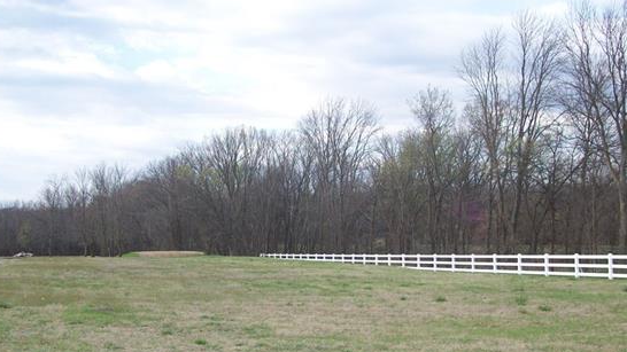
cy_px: 202
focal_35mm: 46
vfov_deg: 25.9
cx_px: 279
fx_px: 765
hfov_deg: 44.5
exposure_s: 1/389
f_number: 2.7
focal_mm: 6
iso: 80
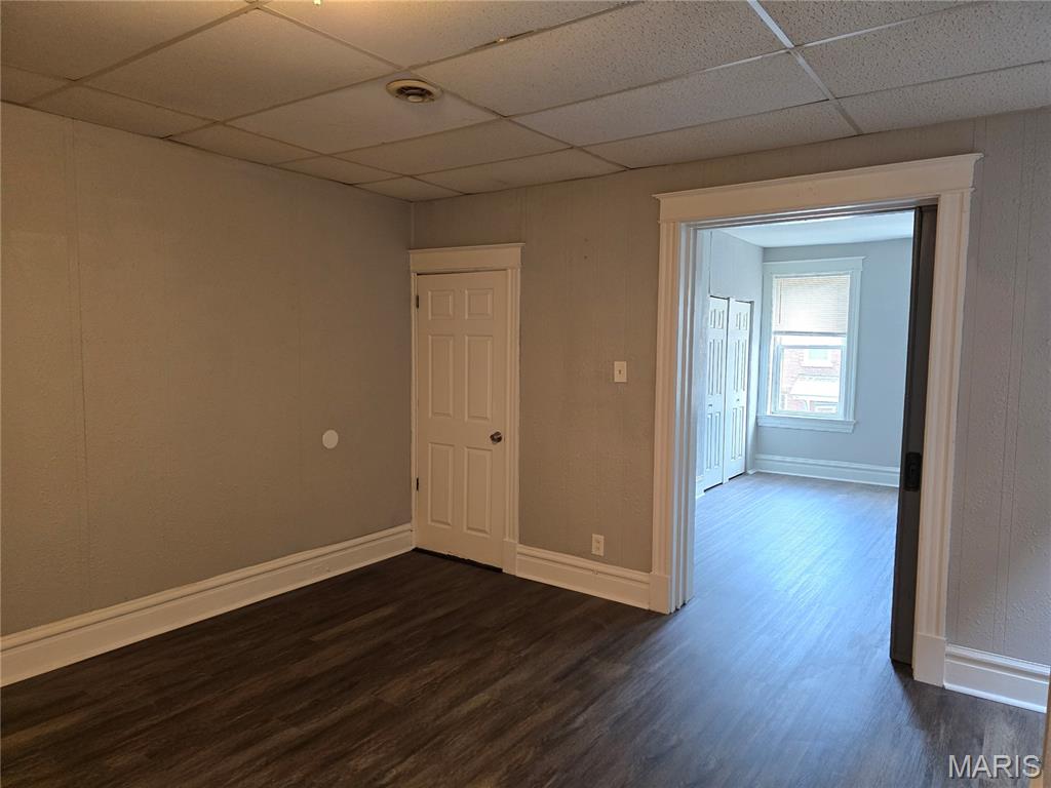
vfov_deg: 58.9
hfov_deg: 73.9
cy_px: 394
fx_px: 698
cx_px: 526
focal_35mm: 23
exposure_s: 1/120
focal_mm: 6.3
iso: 400
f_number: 1.7
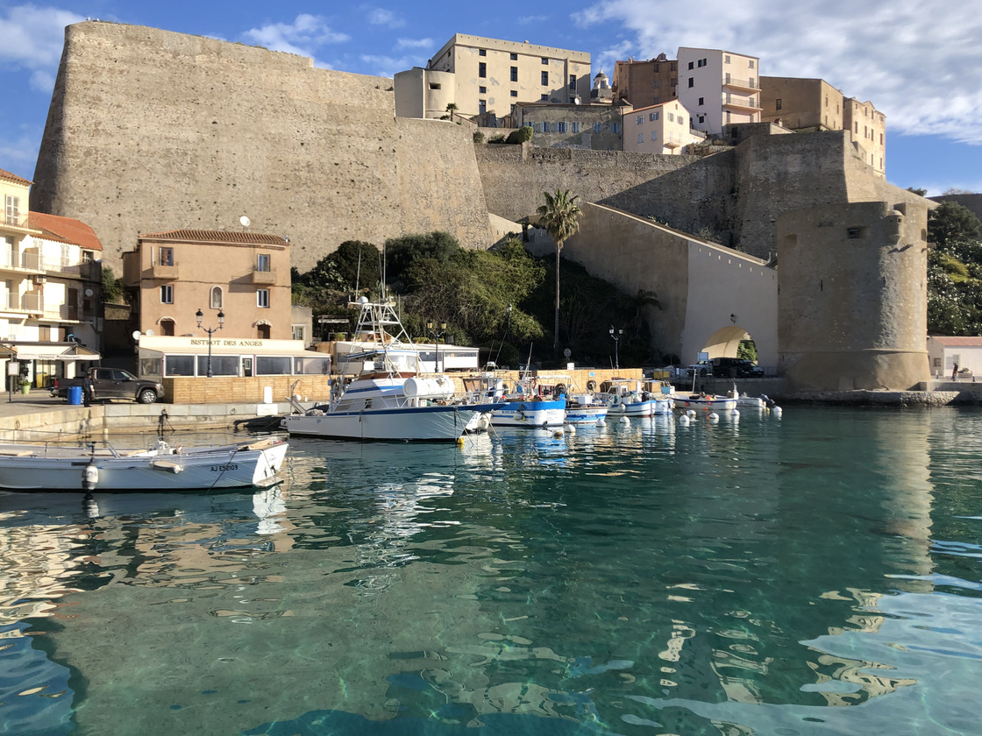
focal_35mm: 30
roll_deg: +0.6
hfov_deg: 59.9
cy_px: 372
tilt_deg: -0.1
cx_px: 473
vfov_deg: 46.8
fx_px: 851
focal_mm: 4
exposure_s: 1/1567
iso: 20
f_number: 1.8
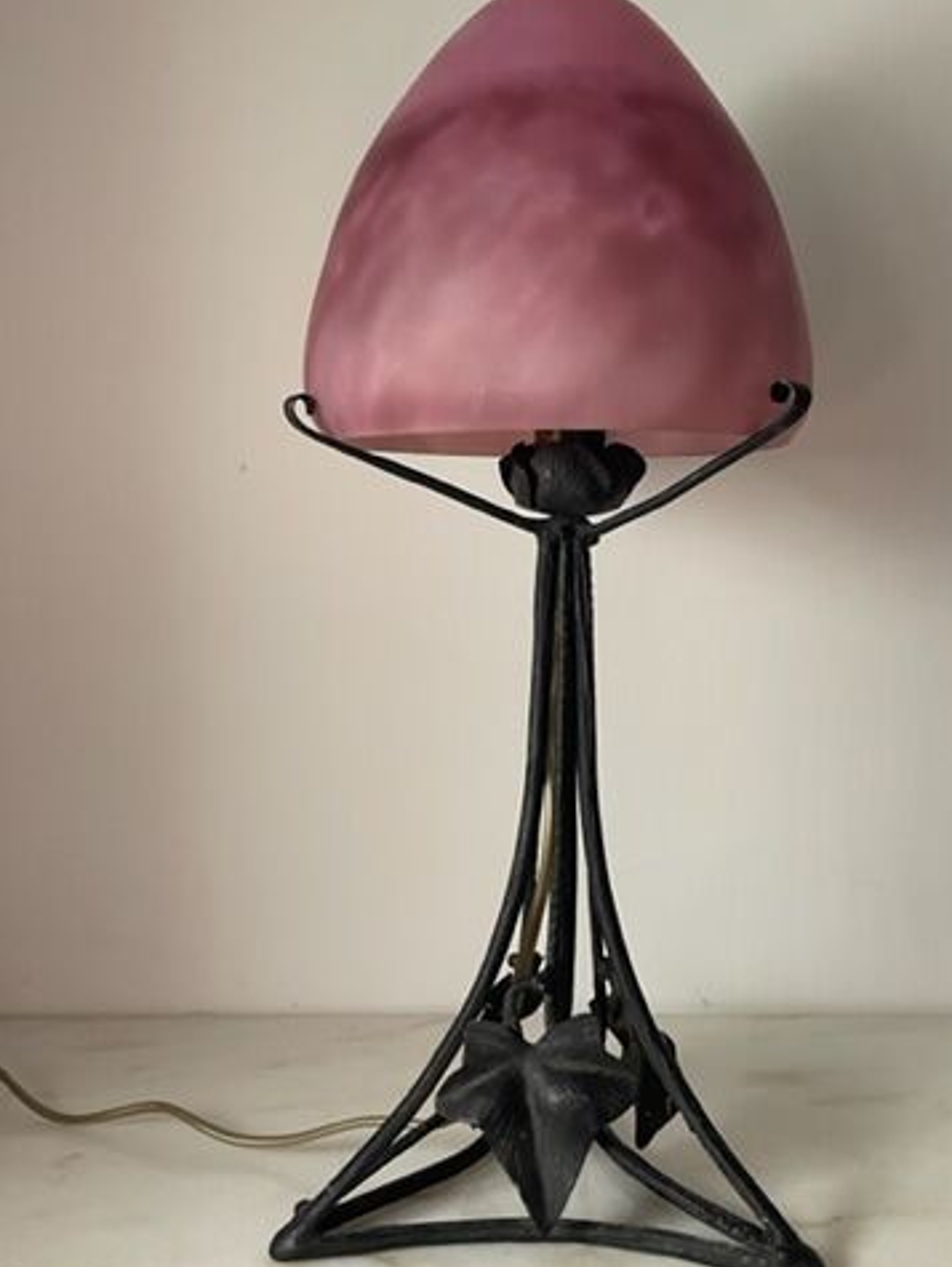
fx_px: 1282
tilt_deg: -2.1
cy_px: 576
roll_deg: +0.0
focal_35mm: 35
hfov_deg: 40.6
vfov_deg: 52.5
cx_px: 555
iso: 200
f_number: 1.6
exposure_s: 1/60
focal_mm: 4.2
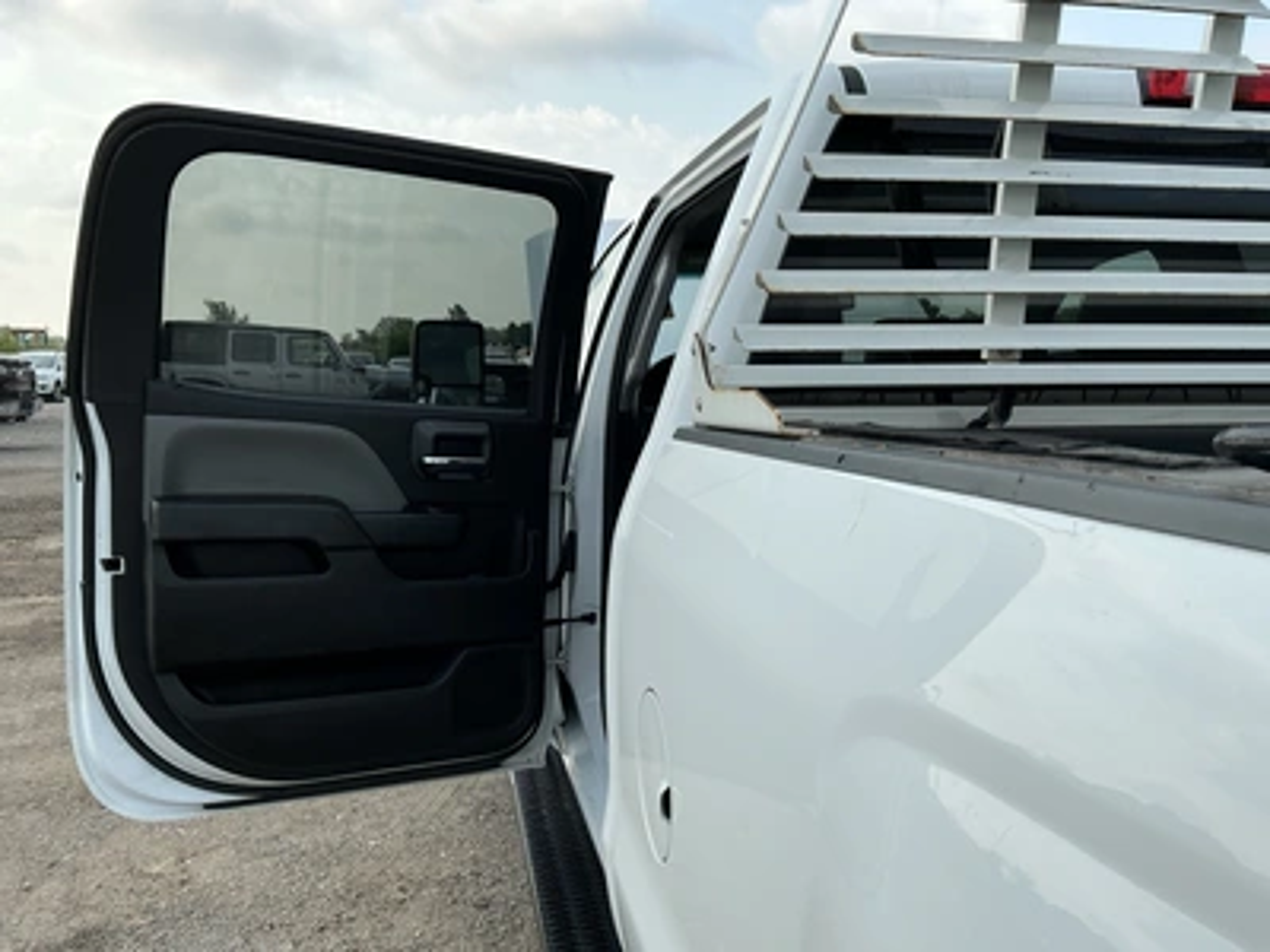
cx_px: 635
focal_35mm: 28
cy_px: 476
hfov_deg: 63.4
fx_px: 1027
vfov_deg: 49.7
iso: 25
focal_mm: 3
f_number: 1.8
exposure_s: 1/1490
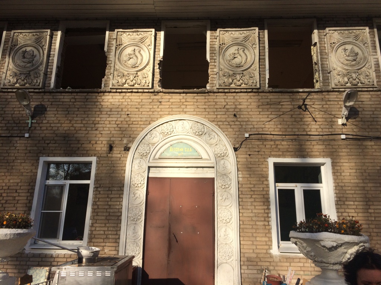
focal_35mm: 29
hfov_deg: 61.7
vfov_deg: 48.2
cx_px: 190
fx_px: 319
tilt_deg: +14.2
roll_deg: +0.2
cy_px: 142
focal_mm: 4.15
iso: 32
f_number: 2.2
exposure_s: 1/2283
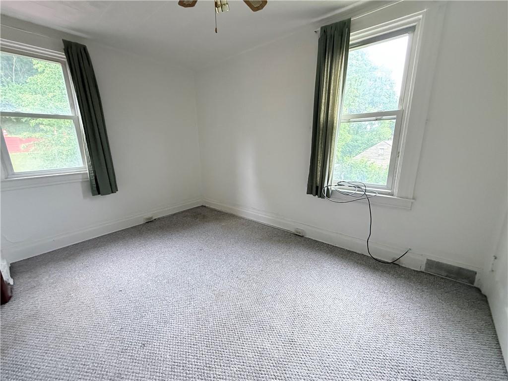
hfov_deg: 102.1
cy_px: 190
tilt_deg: -13.5
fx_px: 205
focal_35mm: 14
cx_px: 254
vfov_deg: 85.7
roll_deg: +0.4
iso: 640
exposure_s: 1/60
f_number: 2.2
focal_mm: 2.22
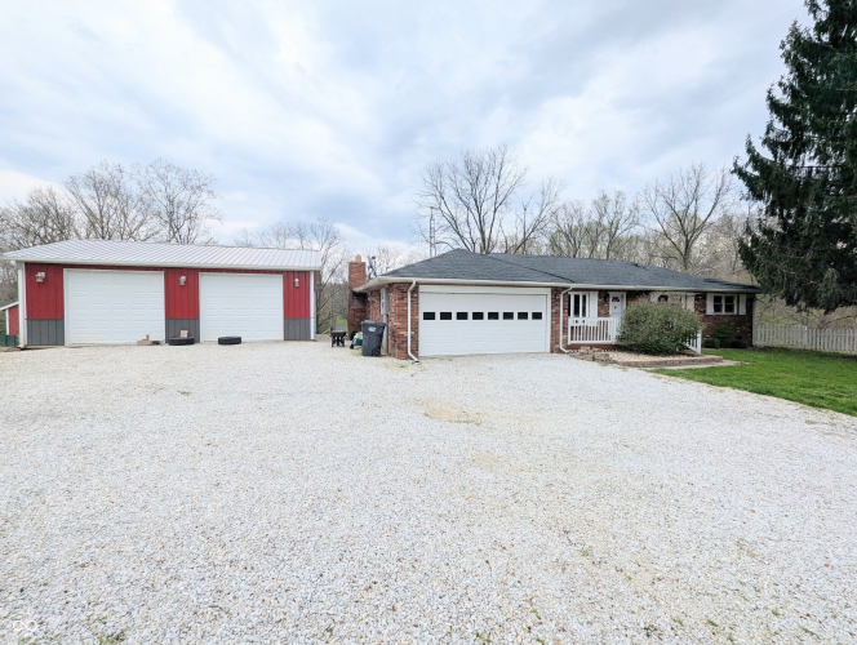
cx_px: 428
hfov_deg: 106.1
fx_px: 322
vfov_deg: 90.1
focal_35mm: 13
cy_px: 322
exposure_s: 1/1773
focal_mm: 1.95
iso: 47
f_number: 2.2
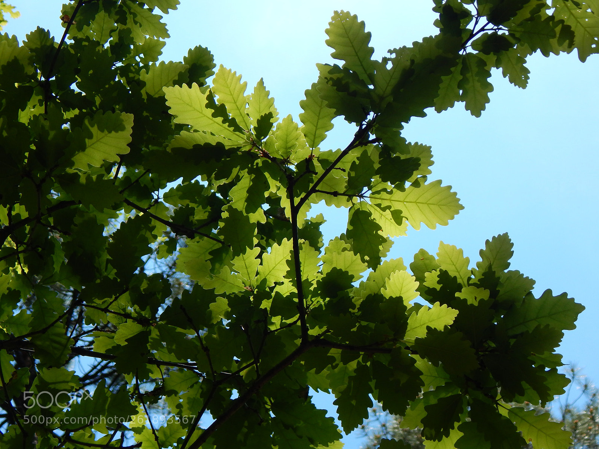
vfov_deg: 24.0
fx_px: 1056
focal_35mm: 61
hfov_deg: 31.7
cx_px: 300
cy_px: 224
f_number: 4
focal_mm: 10.9
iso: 125
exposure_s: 1/640
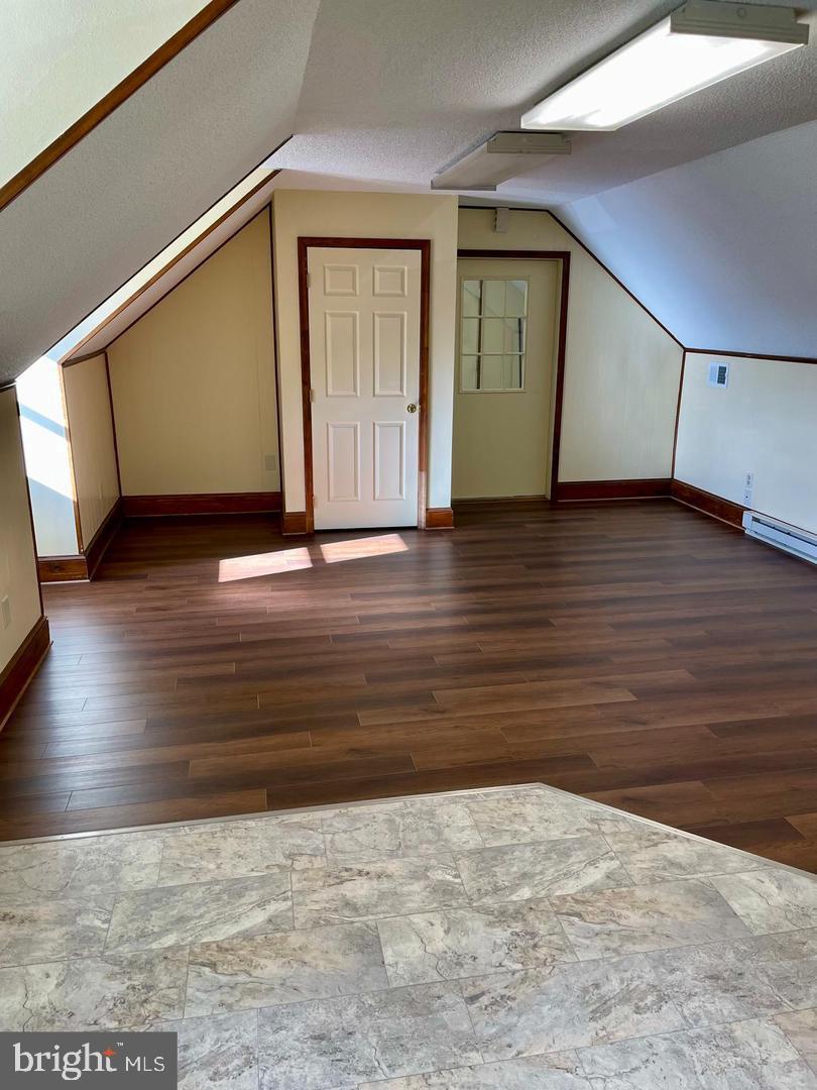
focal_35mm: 26
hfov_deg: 53.1
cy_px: 545
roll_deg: -0.1
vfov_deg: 67.3
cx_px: 408
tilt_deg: -14.4
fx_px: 818
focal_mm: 4.2
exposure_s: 1/120
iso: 80
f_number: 1.6
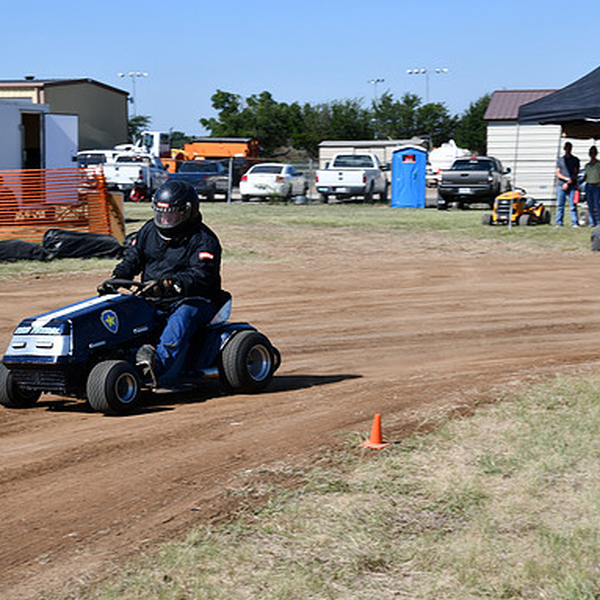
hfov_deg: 20.4
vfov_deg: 20.4
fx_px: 1667
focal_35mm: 85
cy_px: 298
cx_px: 298
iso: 100
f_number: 9
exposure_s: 1/320
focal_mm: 44
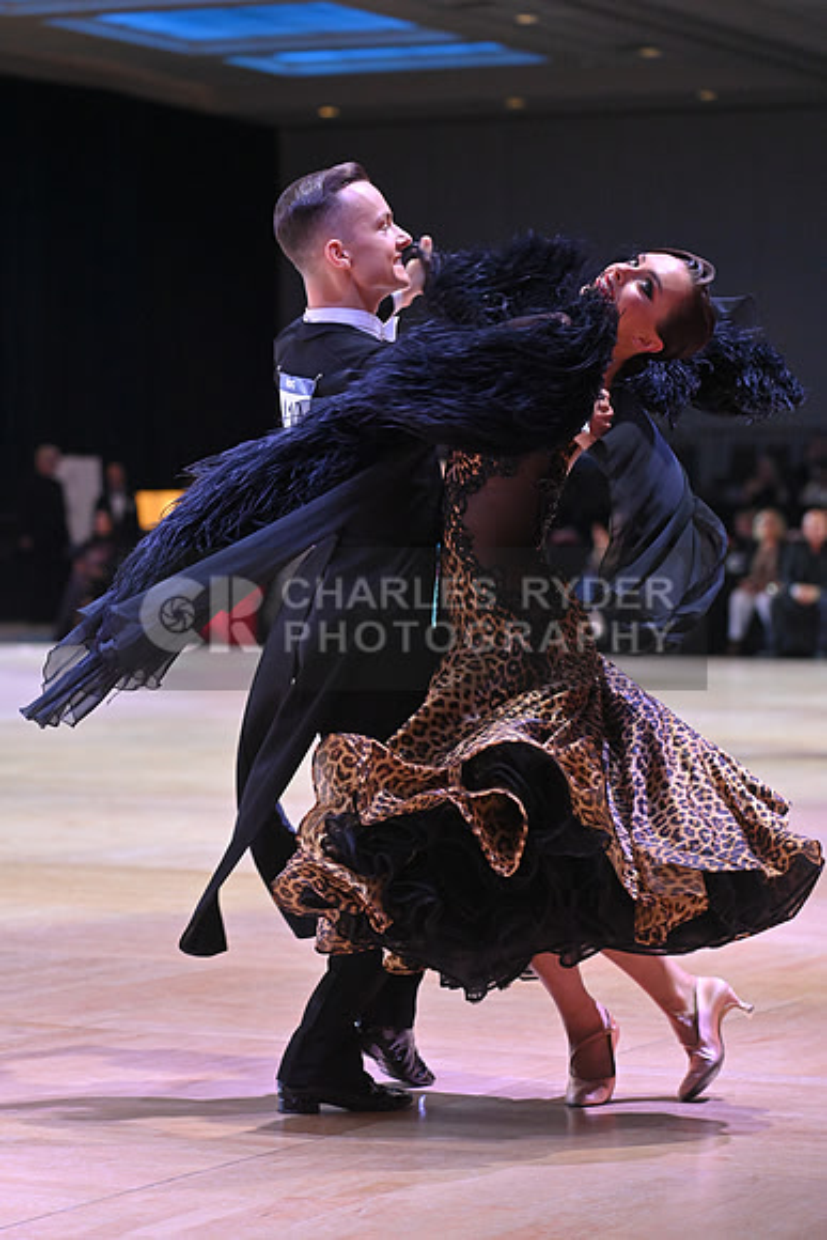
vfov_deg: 18.3
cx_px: 414
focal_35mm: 112
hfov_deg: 12.2
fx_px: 3857
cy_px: 620
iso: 4000
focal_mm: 112
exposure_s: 1/400
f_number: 4
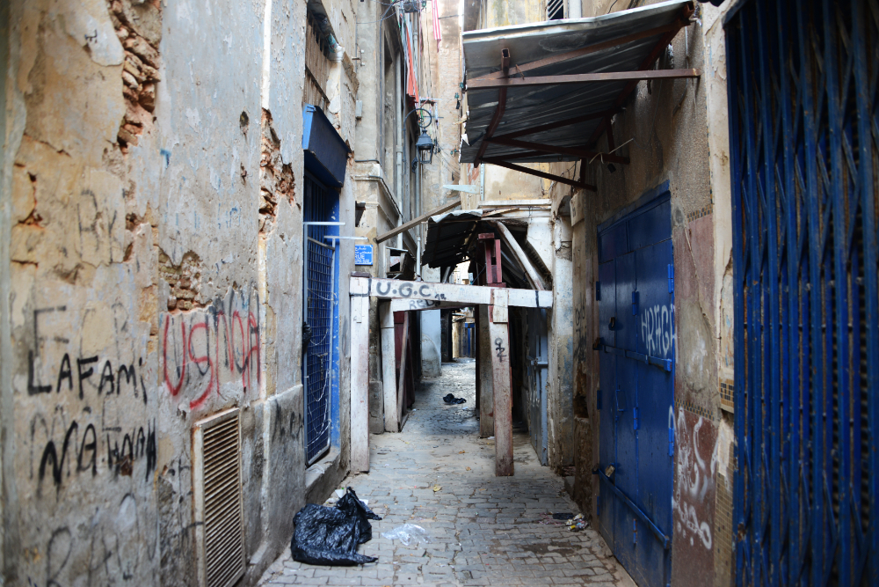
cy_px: 294
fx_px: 684
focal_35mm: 28
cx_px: 440
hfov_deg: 65.5
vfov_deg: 46.4
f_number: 3.5
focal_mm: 28
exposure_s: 1/13
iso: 250
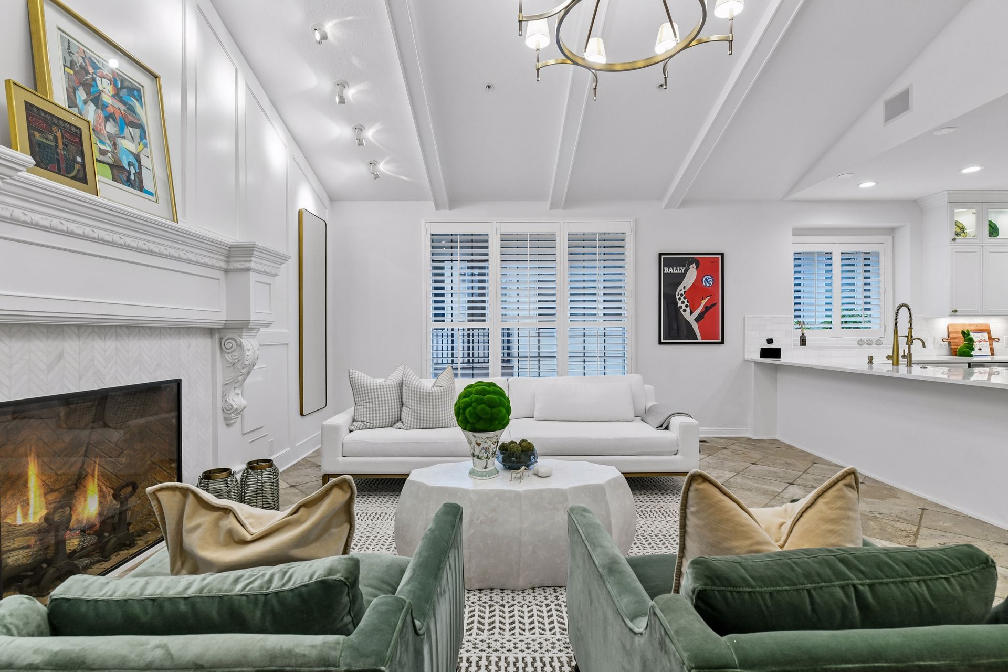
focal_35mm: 17
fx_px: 476
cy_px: 336
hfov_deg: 93.3
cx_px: 504
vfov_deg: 70.4
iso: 1600
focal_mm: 17
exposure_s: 1/40
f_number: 10
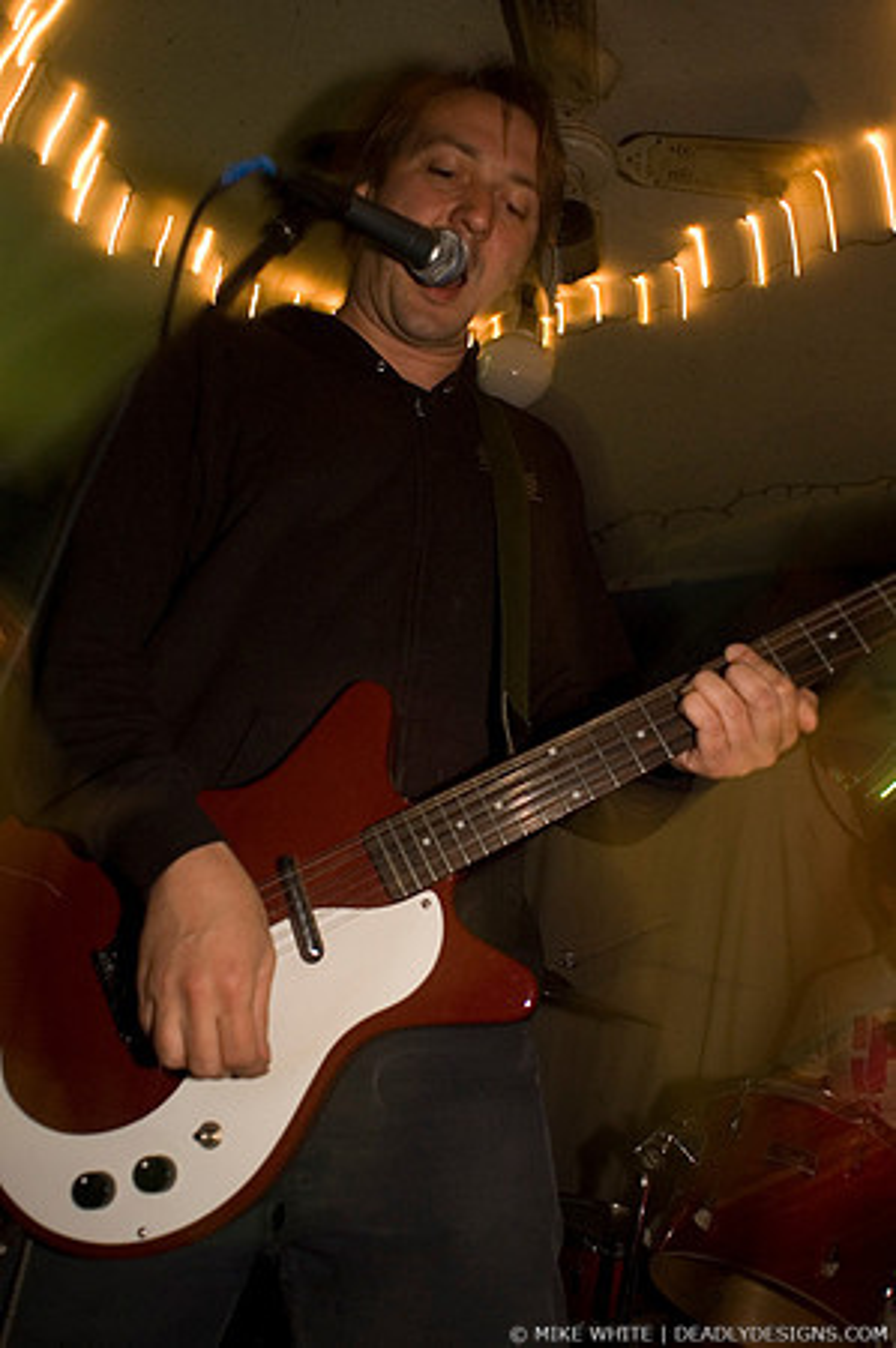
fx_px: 1123
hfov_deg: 43.5
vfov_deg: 62.0
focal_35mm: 30
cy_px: 674
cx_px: 448
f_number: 3.2
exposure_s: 1/10
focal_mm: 20
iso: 800
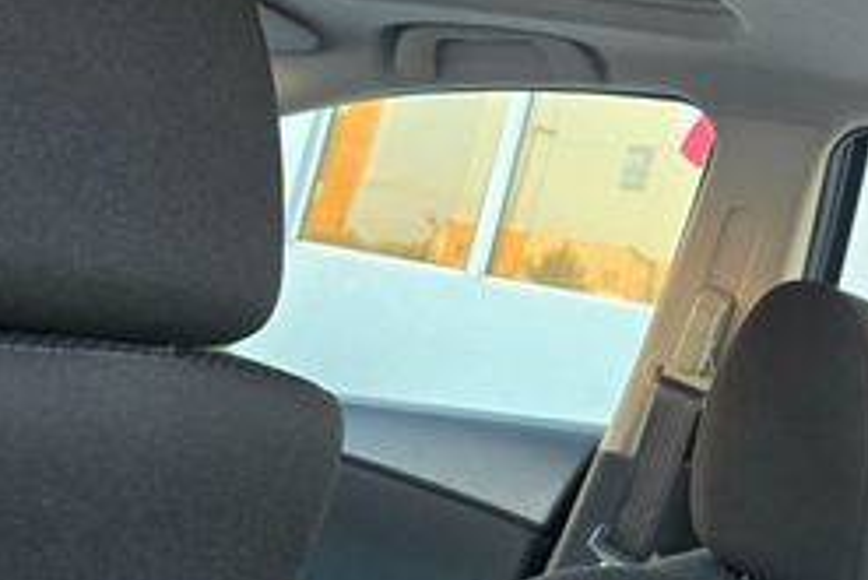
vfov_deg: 21.5
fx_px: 1496
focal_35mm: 62
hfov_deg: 30.5
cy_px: 74
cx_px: 829
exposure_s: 1/120
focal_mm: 6.3
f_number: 1.7
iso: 125
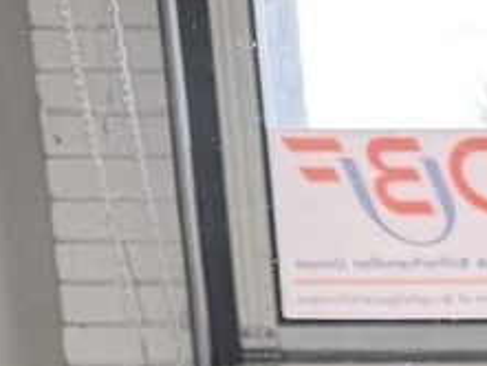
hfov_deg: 8.8
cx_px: 1458
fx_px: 2604
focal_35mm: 185
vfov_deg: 7.1
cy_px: 1105
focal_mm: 6.76
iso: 100
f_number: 1.78
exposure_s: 1/183
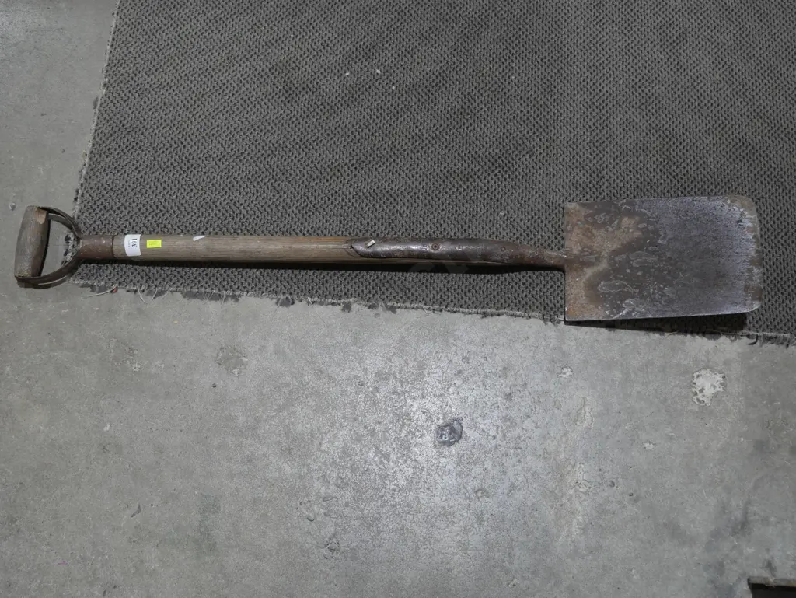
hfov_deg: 46.8
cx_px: 398
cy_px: 299
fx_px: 920
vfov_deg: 36.0
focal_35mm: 40
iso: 250
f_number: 4.4
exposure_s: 1/60
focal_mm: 20
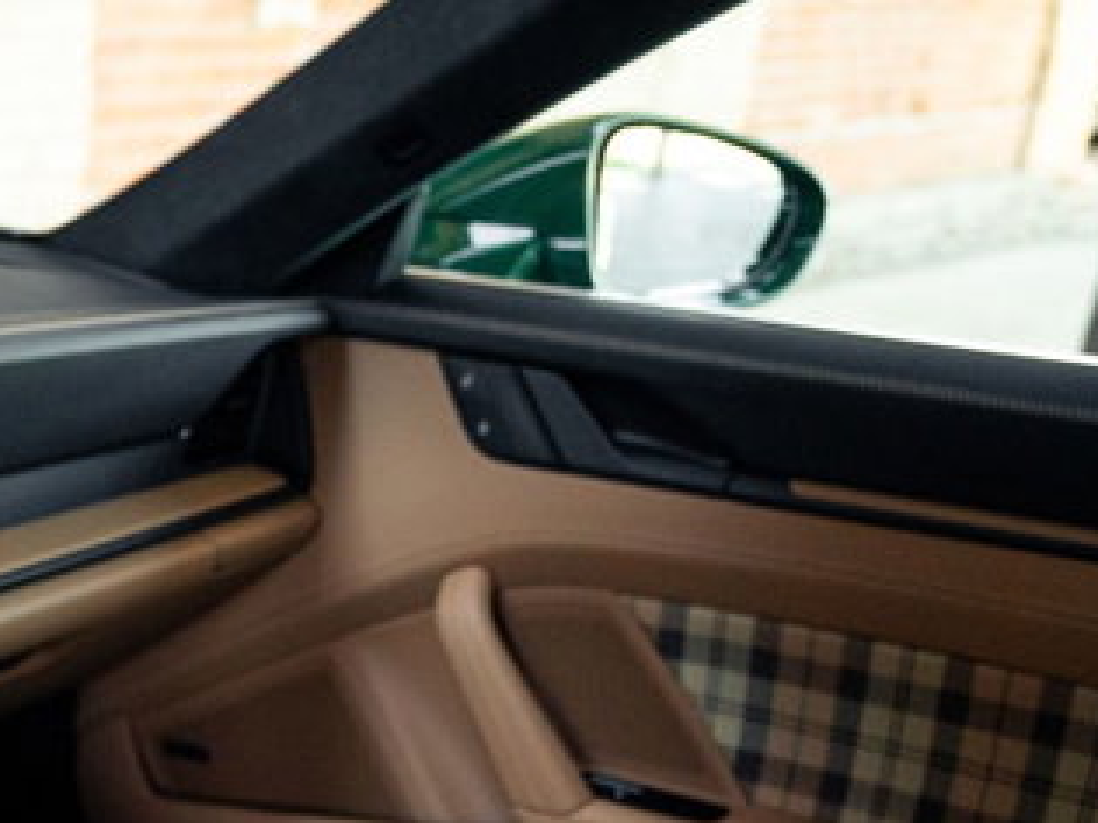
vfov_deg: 18.3
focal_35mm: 75
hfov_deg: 23.8
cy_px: 1078
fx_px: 2378
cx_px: -204
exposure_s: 1/250
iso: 2000
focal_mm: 24
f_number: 2.8
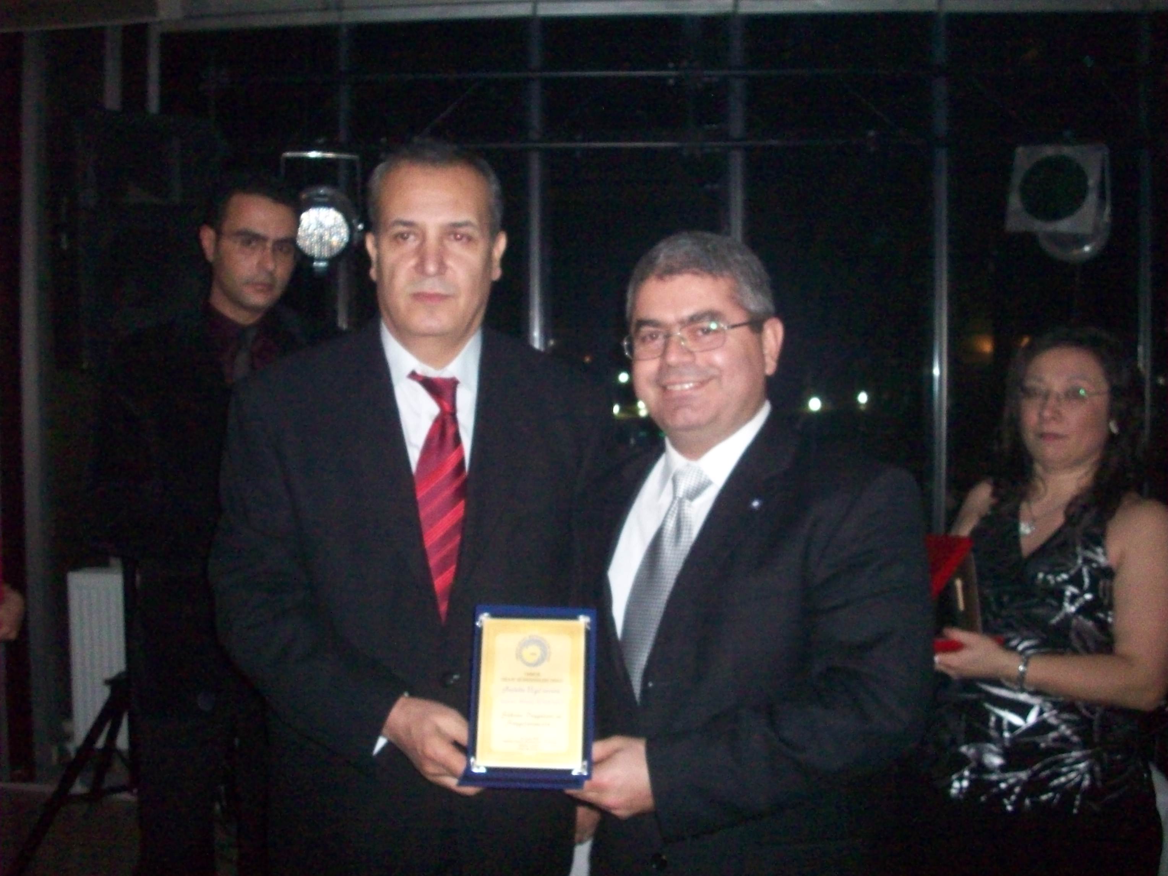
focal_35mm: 37
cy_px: 438
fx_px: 1248
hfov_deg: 50.1
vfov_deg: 38.7
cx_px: 584
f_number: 2.8
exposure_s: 1/64
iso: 400
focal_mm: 6.2
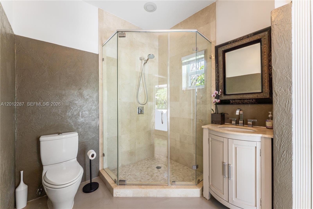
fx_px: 122
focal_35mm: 14
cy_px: 104
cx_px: 156
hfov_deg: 104.3
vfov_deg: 81.2
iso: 200
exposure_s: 1/8
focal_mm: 14
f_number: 8
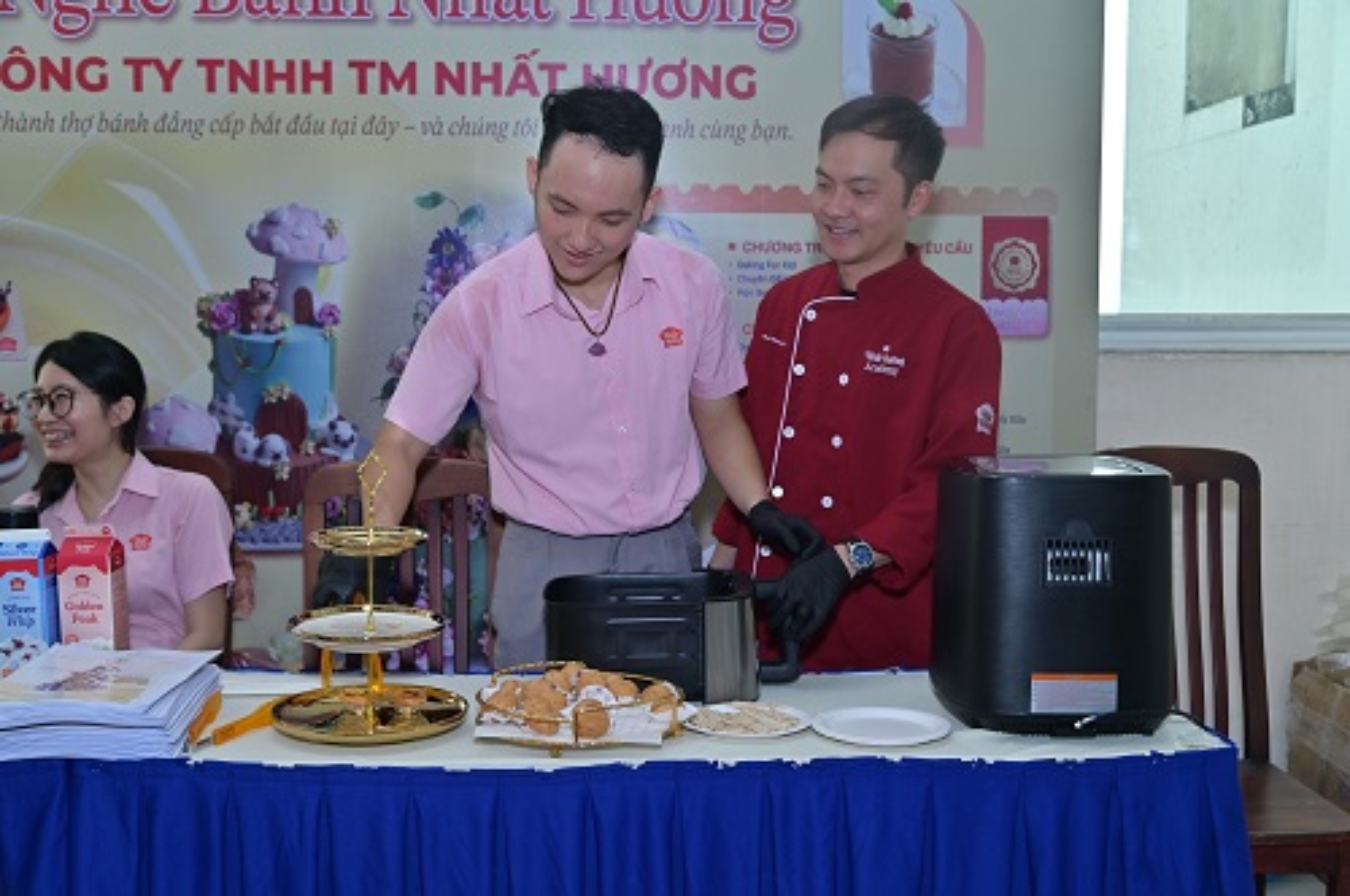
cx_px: 675
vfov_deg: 35.0
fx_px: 1423
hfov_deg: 50.8
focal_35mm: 38
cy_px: 448
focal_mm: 38
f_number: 6.3
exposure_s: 1/160
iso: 200
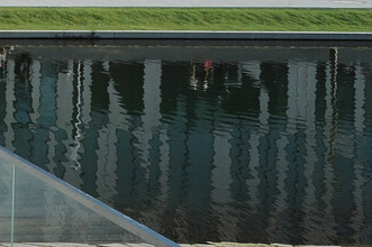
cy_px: -84
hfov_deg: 17.2
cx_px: -414
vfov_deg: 16.6
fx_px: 795
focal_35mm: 77
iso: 320
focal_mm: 17
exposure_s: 1/320
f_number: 9
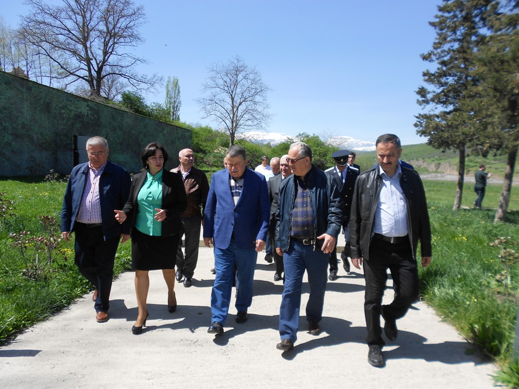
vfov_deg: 53.1
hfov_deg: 67.3
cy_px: 194
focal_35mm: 26
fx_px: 390
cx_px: 260
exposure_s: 1/640
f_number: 3.2
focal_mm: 4.6
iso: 80
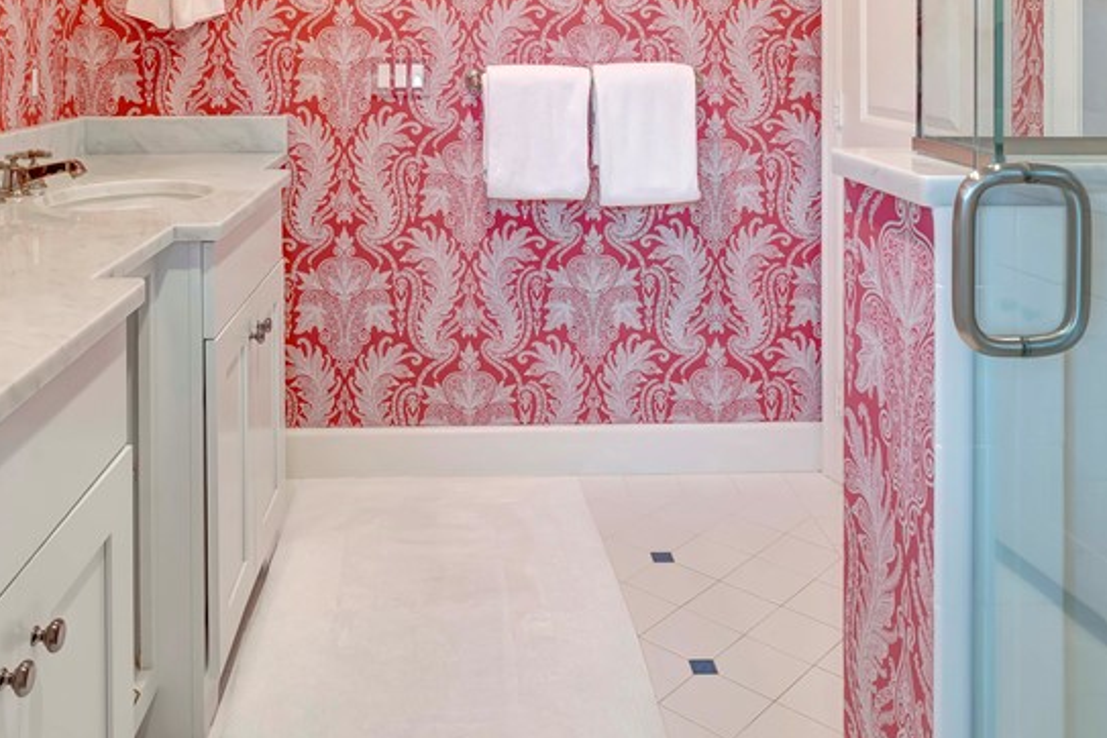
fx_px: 1052
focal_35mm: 34
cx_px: 499
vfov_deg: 35.8
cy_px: 44
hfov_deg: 55.4
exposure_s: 3.2
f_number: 11
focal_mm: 17.1
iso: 200
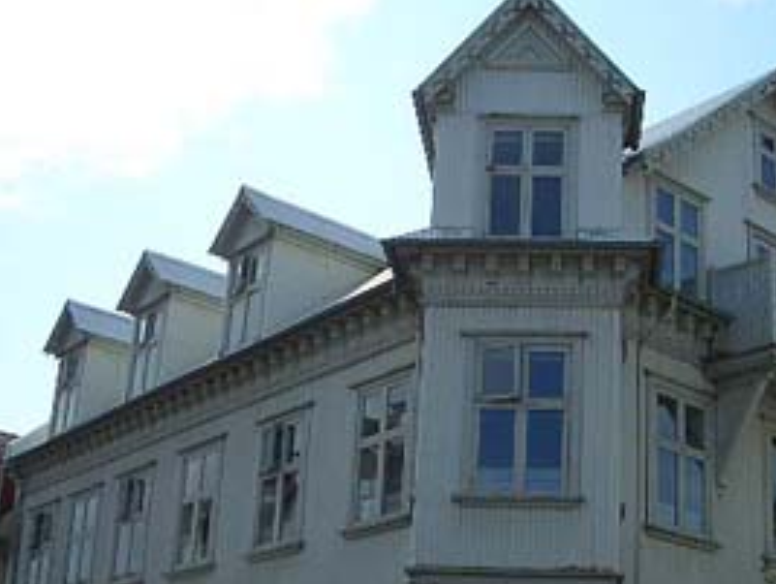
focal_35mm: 59
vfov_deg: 24.6
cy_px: 436
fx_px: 1324
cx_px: 535
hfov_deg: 32.3
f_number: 4.3
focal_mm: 5.8
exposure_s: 1/800
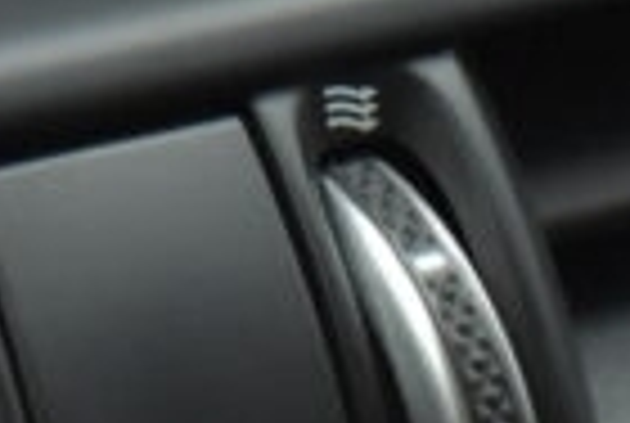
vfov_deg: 5.7
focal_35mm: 230
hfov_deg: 8.6
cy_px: -788
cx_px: -554
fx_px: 4027
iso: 1600
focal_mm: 21
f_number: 3.8
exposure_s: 1/50
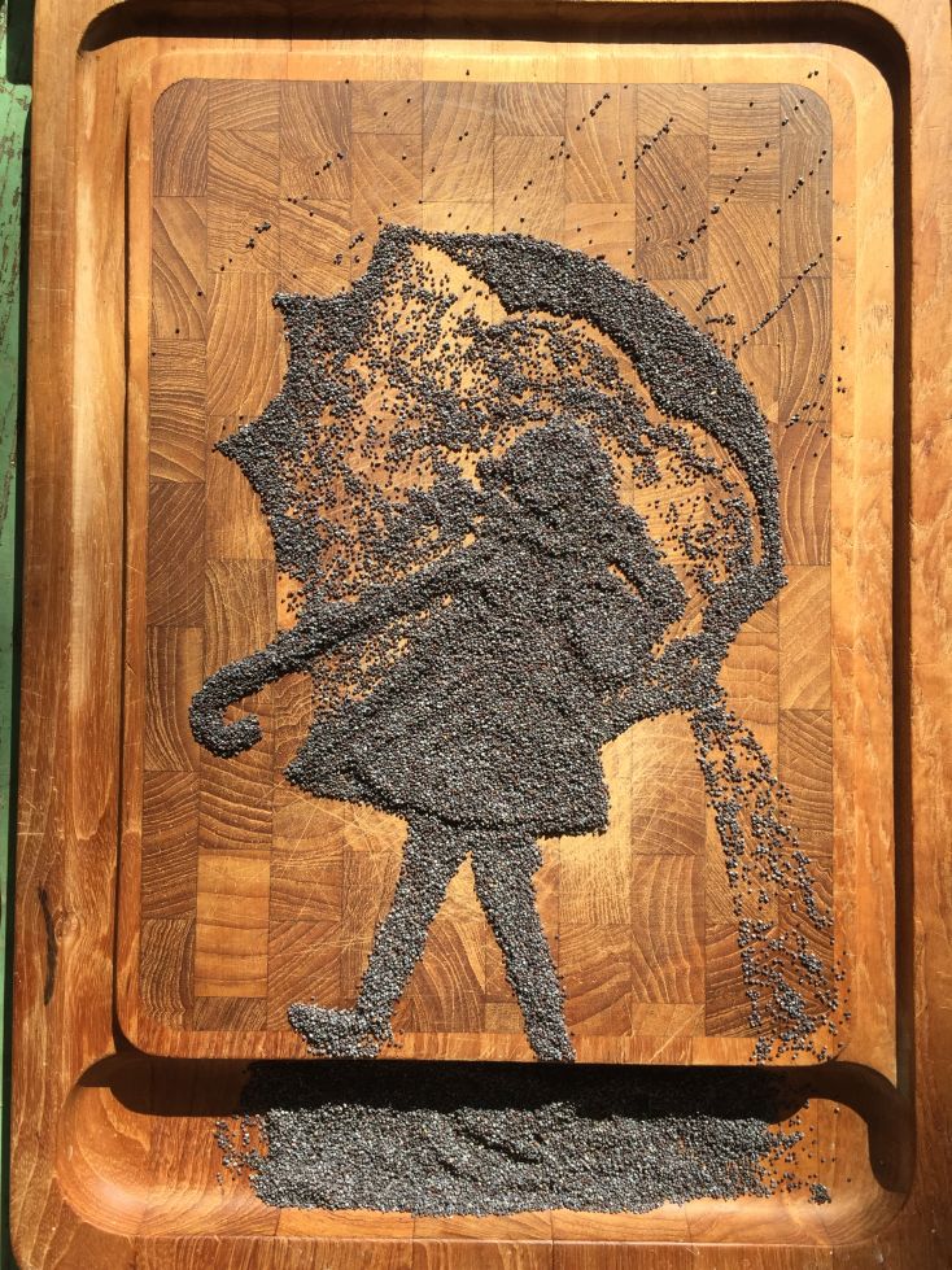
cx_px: 476
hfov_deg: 48.2
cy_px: 635
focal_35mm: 29
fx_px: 1064
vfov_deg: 61.7
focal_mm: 4.15
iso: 32
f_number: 2.2
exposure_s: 1/659
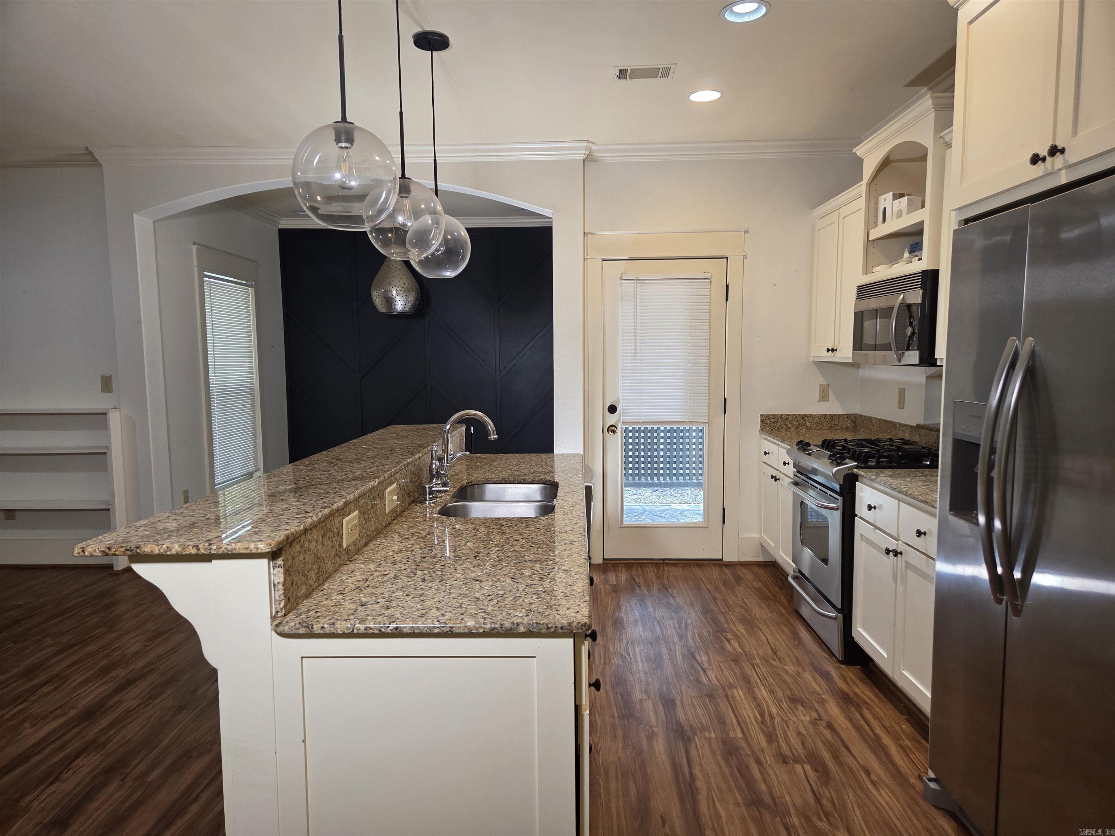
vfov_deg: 58.9
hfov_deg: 73.9
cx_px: 558
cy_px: 418
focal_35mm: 23
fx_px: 741
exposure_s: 1/120
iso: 250
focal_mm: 5.4
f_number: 1.8
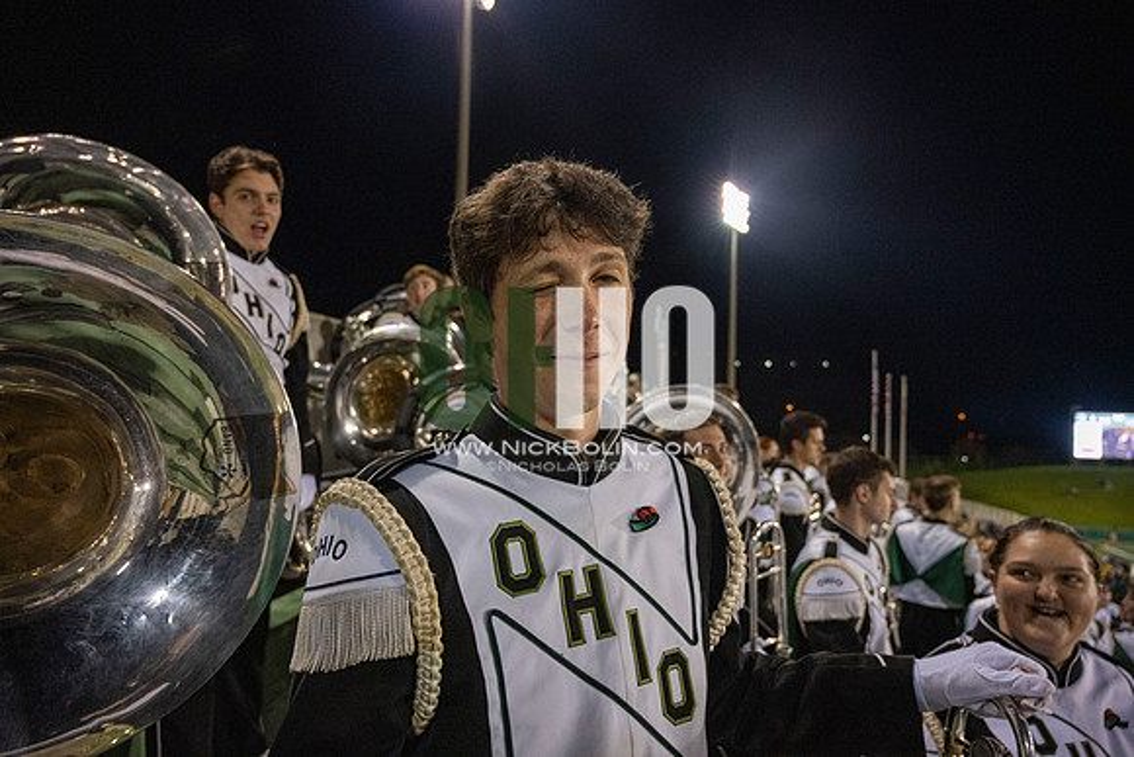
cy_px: 378
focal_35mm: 24
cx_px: 567
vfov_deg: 53.2
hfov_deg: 73.7
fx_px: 756
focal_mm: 24
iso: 3200
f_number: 4
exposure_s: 1/500
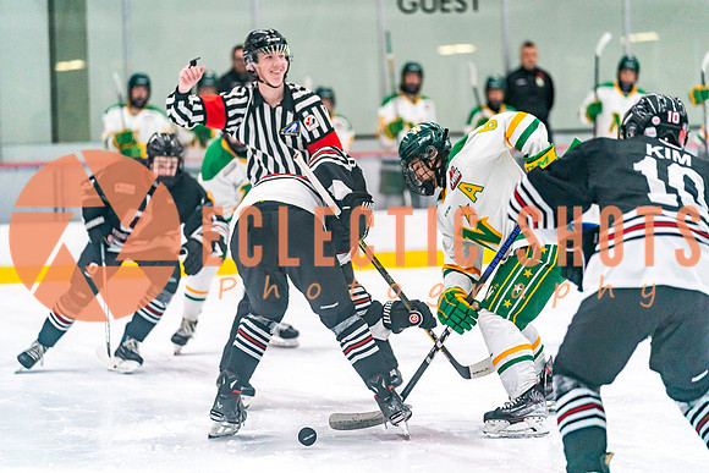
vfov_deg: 8.8
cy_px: 236
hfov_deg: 13.2
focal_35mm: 156
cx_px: 354
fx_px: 3073
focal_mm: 156
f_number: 2.8
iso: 3200
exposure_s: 1/1250
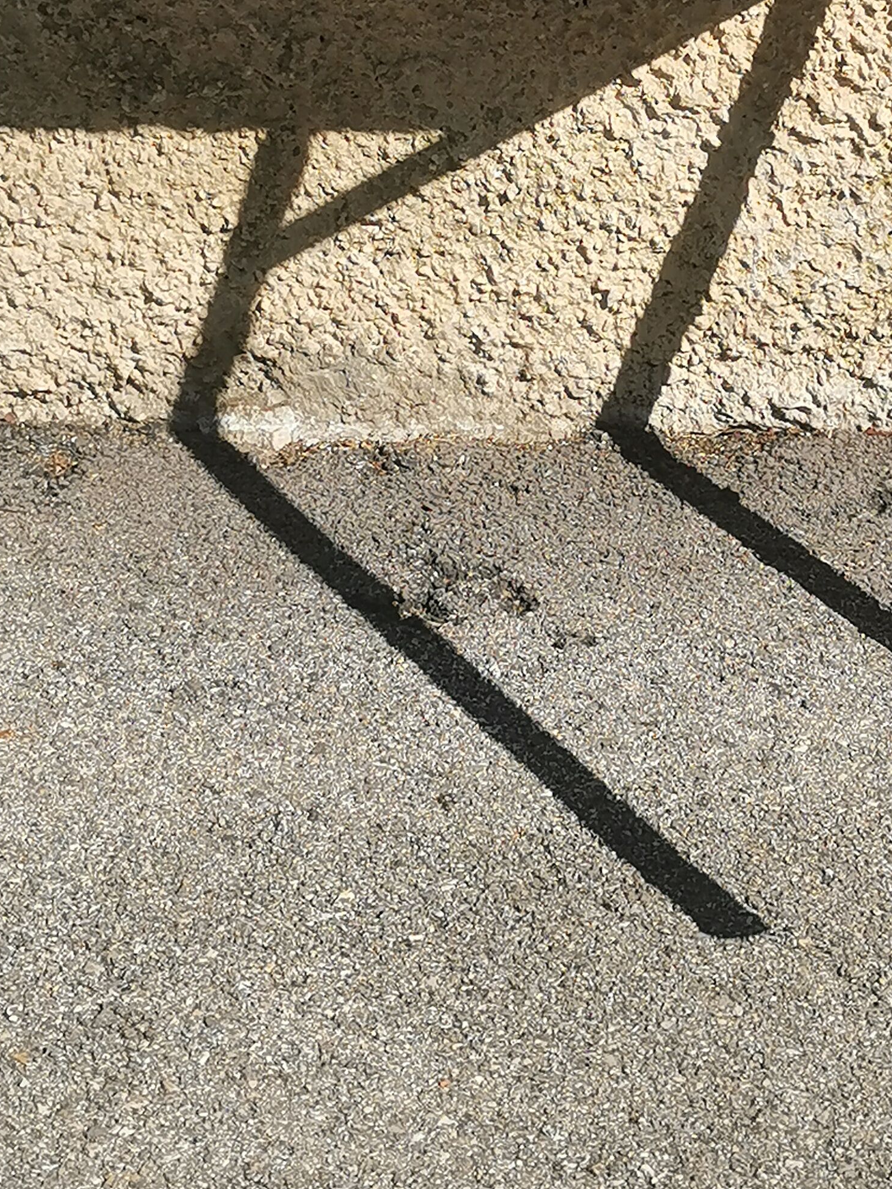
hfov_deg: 16.6
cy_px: 250
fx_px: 3057
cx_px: 501
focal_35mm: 89
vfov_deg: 21.7
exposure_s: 1/3049
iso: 50
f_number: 1.8
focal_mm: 5.58
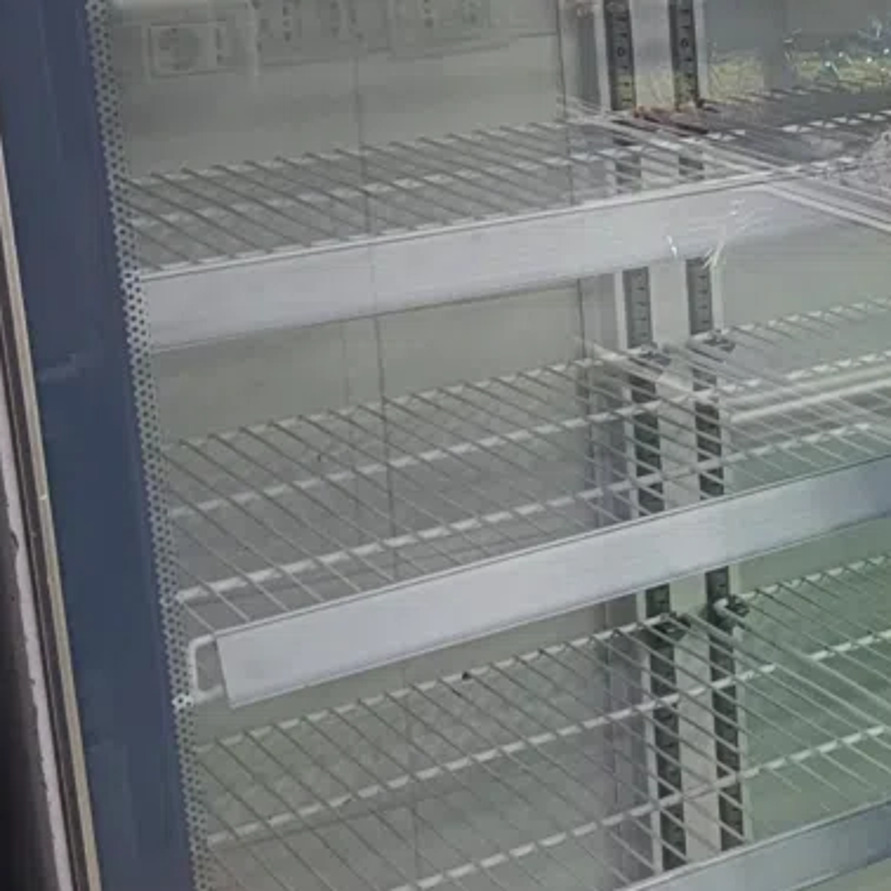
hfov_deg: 19.9
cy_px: 260
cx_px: 990
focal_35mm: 83
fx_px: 2417
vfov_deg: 20.8
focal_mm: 5.25
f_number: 1.75
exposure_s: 1/50
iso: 250
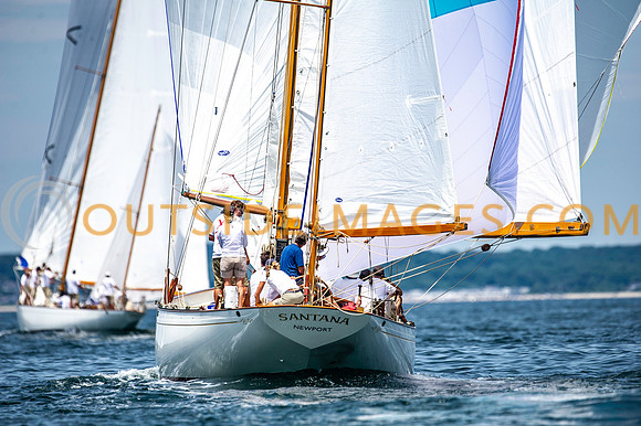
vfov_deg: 2.3
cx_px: 320
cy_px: 213
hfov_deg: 3.4
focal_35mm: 600
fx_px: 10677
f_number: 5
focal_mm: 600
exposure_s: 1/3200
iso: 400
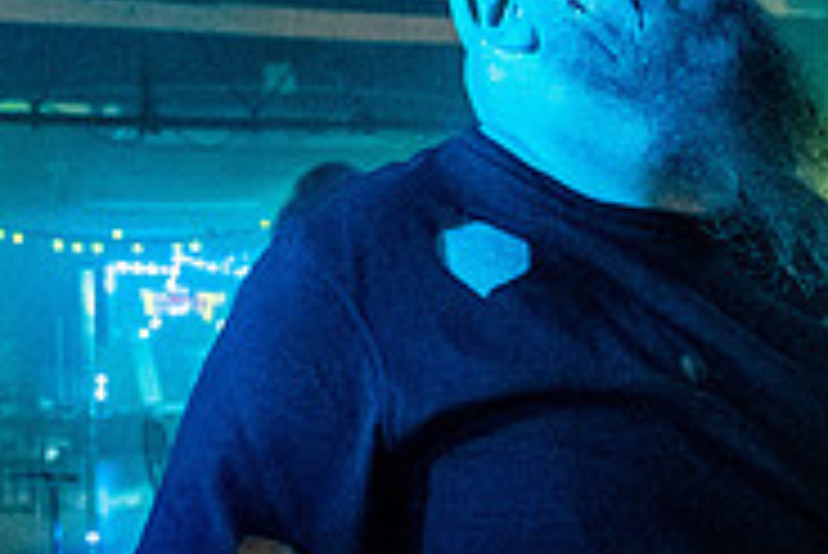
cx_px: 525
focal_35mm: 56
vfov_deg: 24.2
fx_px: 1289
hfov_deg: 35.4
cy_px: 274
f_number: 2.8
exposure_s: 1/160
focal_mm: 14
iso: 4000
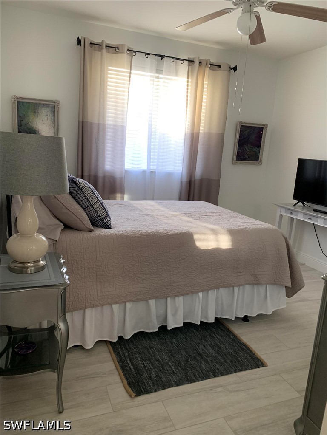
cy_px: 218
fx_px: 327
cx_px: 164
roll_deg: -3.8
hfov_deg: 53.1
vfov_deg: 67.3
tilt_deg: -9.6
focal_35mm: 26
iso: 160
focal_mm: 4.25
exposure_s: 1/60
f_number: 1.8
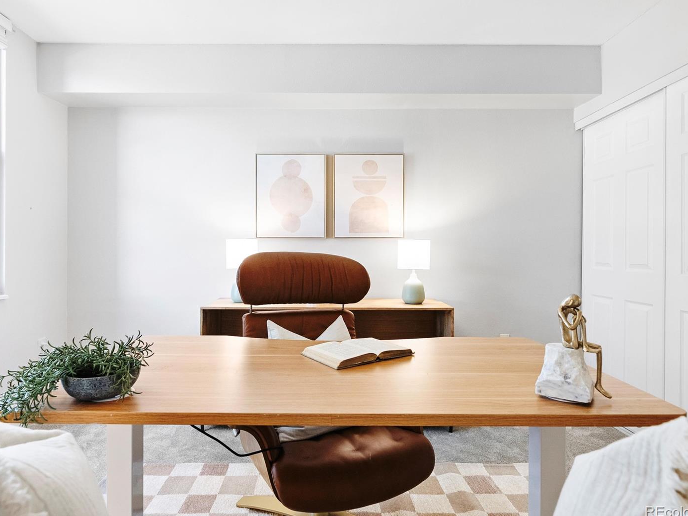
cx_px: 328
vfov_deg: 66.0
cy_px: 257
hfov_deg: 81.7
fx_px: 398
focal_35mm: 20
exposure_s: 1/13
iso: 1000
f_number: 8
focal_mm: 18
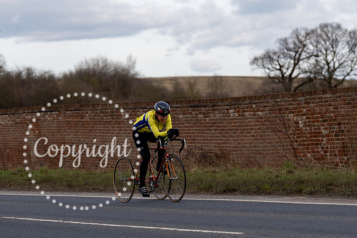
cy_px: 107
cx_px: 162
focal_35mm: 145
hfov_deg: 14.1
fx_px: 1440
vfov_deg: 9.5
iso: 125
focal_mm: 105
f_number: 3.5
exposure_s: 1/800
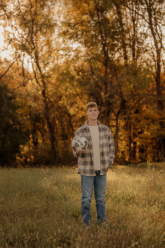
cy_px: 124
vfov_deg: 27.0
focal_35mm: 75
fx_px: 516
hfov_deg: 18.2
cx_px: 82
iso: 250
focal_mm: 50
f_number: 1.8
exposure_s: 1/1250
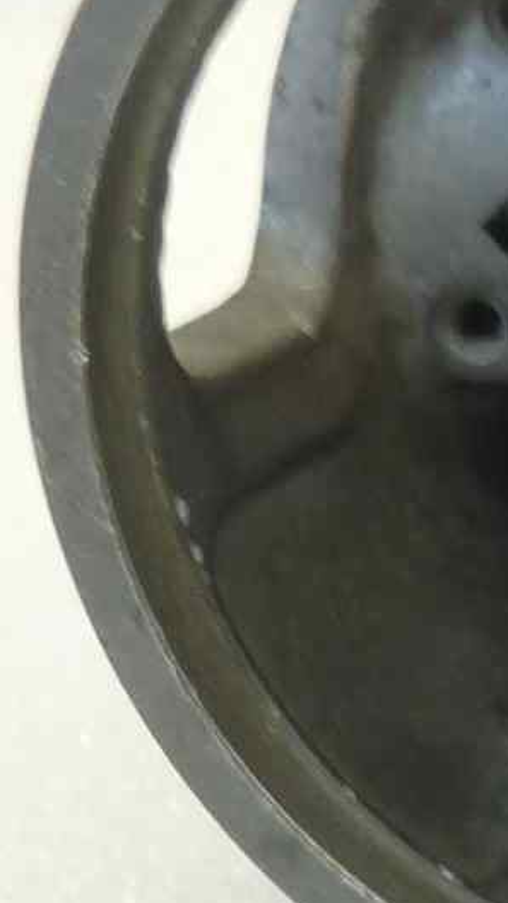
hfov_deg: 8.9
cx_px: 819
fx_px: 3161
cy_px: 831
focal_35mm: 132
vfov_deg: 16.0
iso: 80
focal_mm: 4.1
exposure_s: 1/20
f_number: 3.3
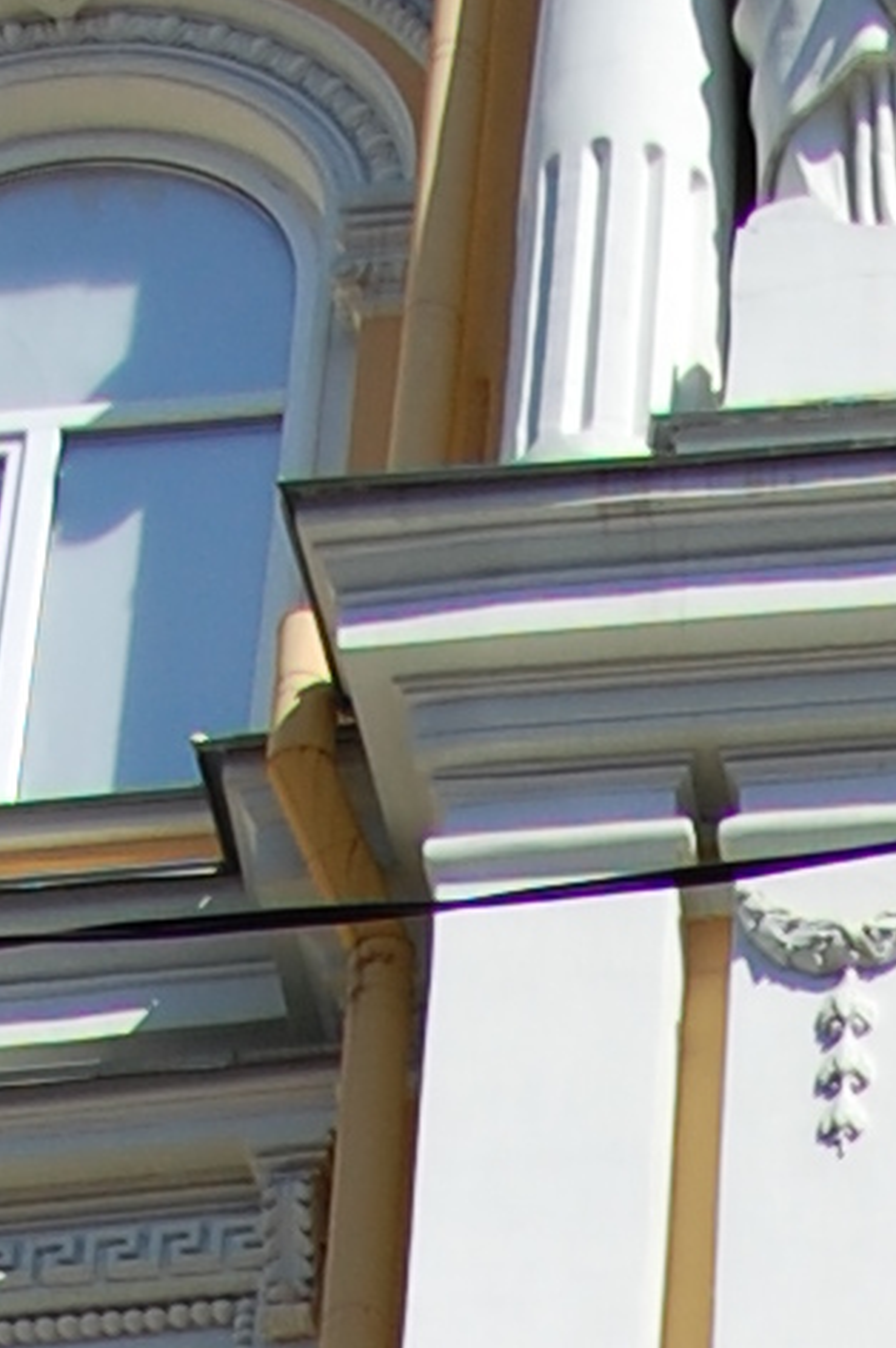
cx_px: 1724
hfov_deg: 7.7
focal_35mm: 172
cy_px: 4227
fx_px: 6430
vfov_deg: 9.2
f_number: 10
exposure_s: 1/400
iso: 200
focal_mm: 18
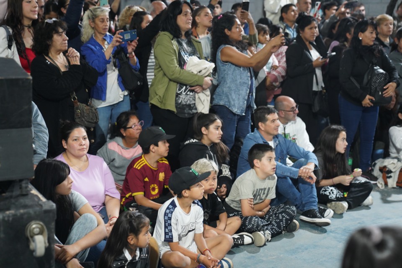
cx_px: 201
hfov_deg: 33.9
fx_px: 659
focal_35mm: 59
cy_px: 134
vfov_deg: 23.0
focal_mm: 59
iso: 3200
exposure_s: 1/160
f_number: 2.8
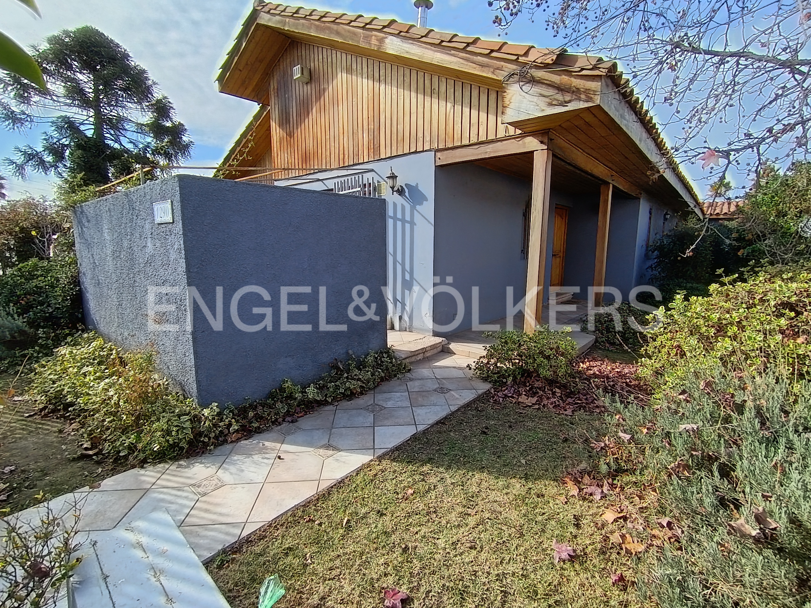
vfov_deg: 74.7
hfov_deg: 91.0
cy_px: 304
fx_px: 398
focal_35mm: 17
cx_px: 406
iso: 105
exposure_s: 1/505
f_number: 2.2
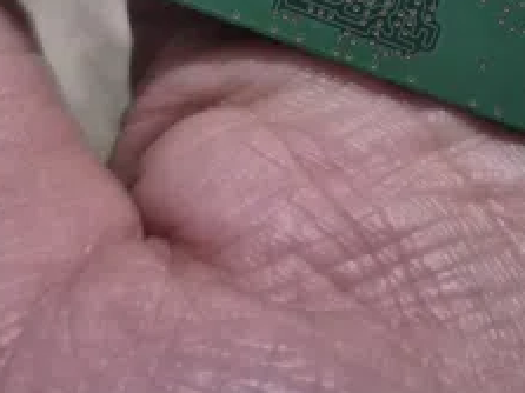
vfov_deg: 20.7
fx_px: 1000
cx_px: 344
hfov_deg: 29.2
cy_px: -85
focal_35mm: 66
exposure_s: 1/50
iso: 1600
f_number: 1.8
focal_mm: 5.4
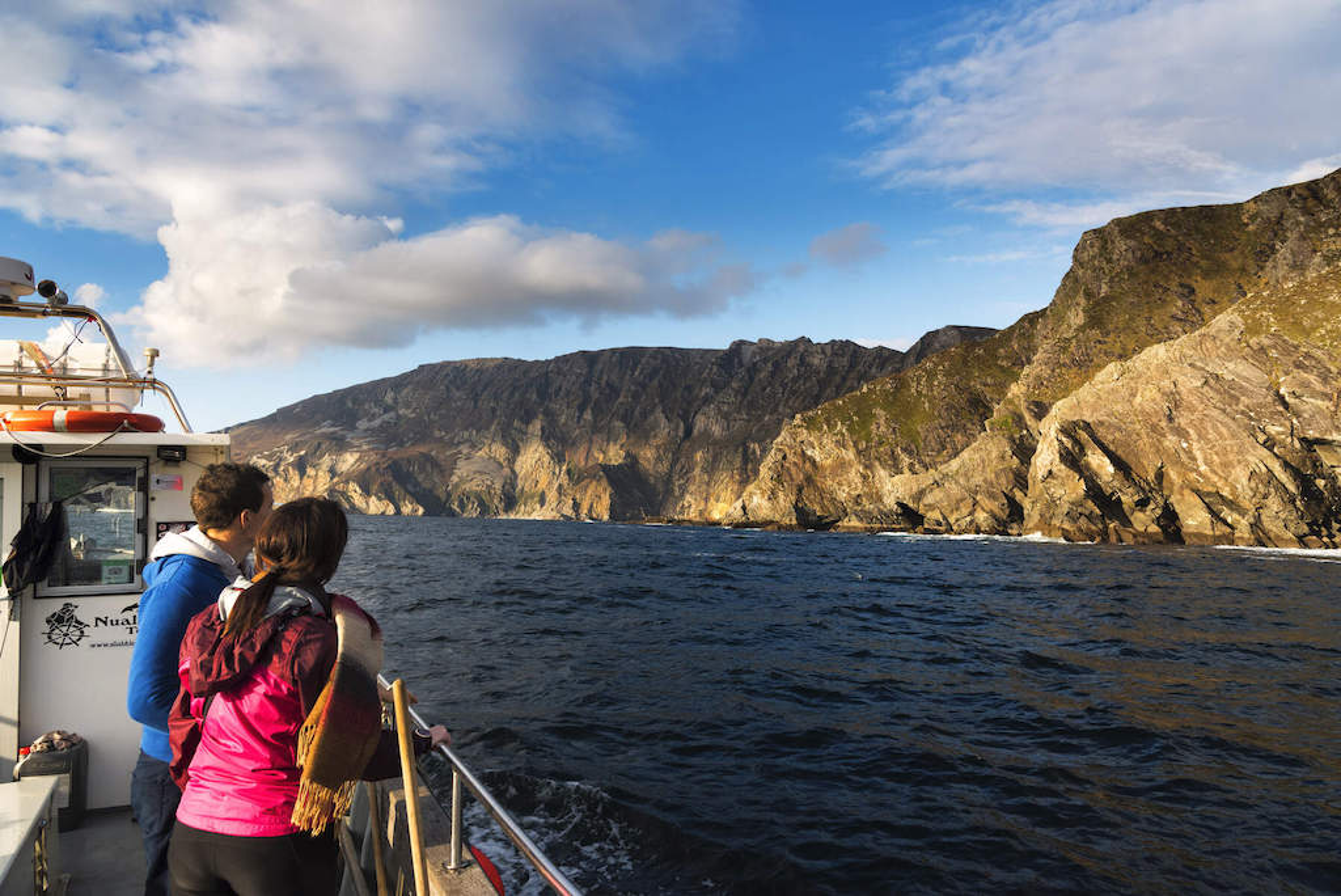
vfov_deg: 53.2
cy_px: 448
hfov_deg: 73.7
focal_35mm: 24
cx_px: 670
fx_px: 894
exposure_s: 1/500
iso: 250
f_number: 8
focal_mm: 24
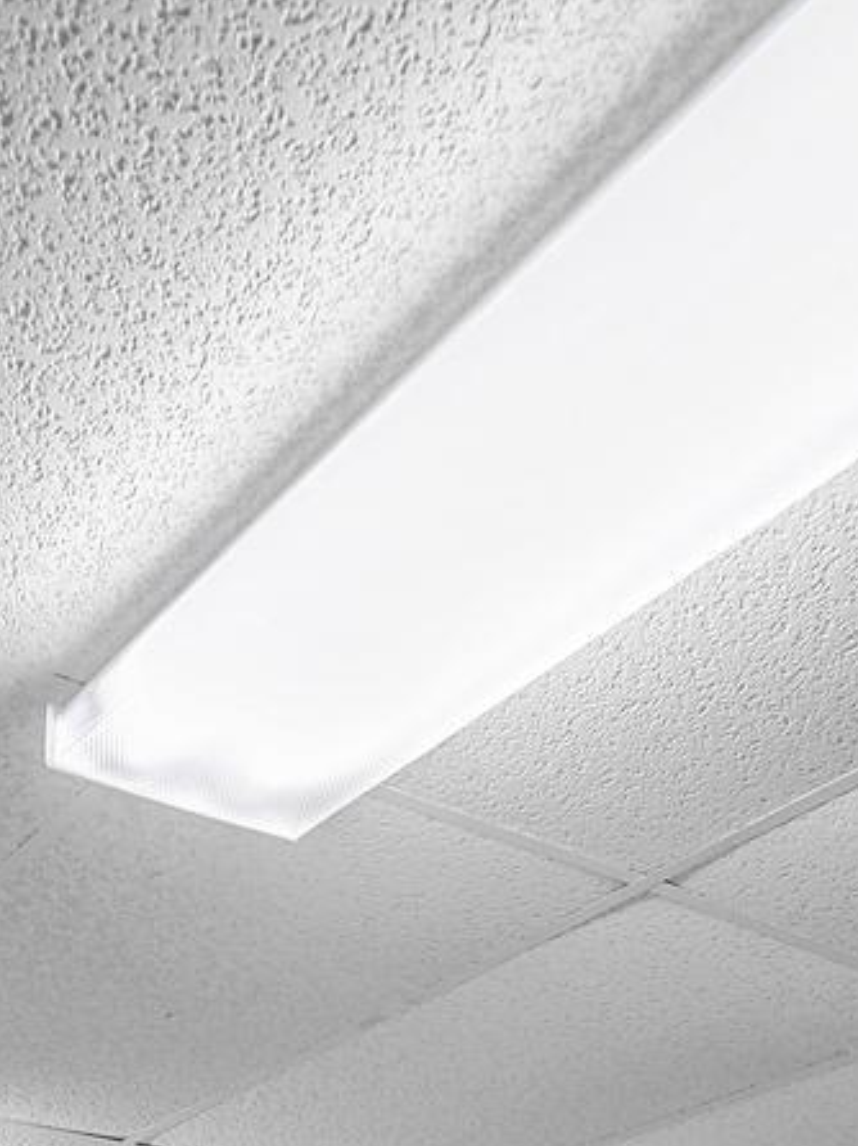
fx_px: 1753
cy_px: 1707
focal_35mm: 53
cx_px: 277
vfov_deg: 26.5
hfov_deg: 27.3
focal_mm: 12
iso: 2500
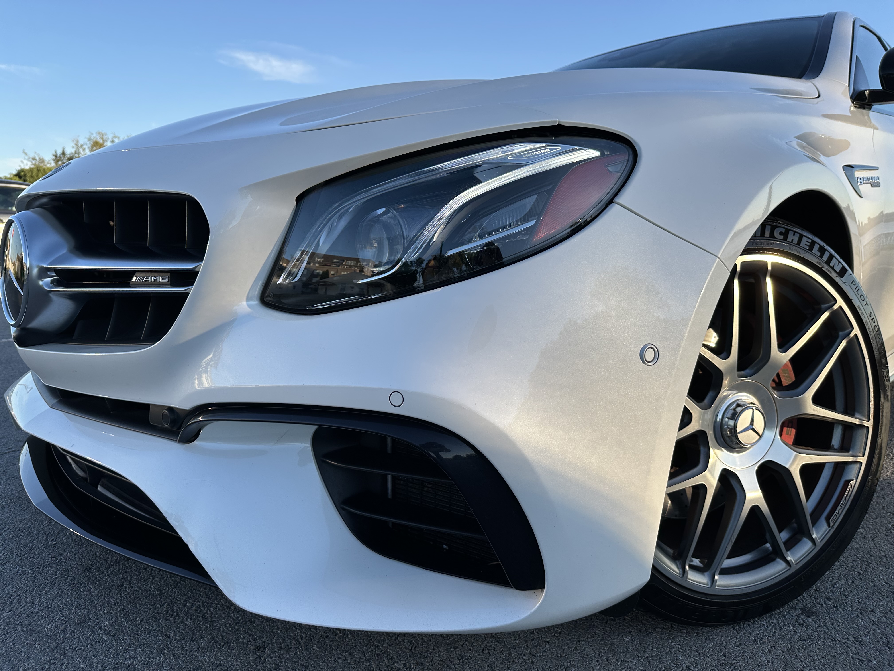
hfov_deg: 71.6
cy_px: 336
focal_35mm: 24
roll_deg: +1.7
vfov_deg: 56.8
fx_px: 620
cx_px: 447
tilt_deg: -10.3
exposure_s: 1/1473
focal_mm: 6.86
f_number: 1.78
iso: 80
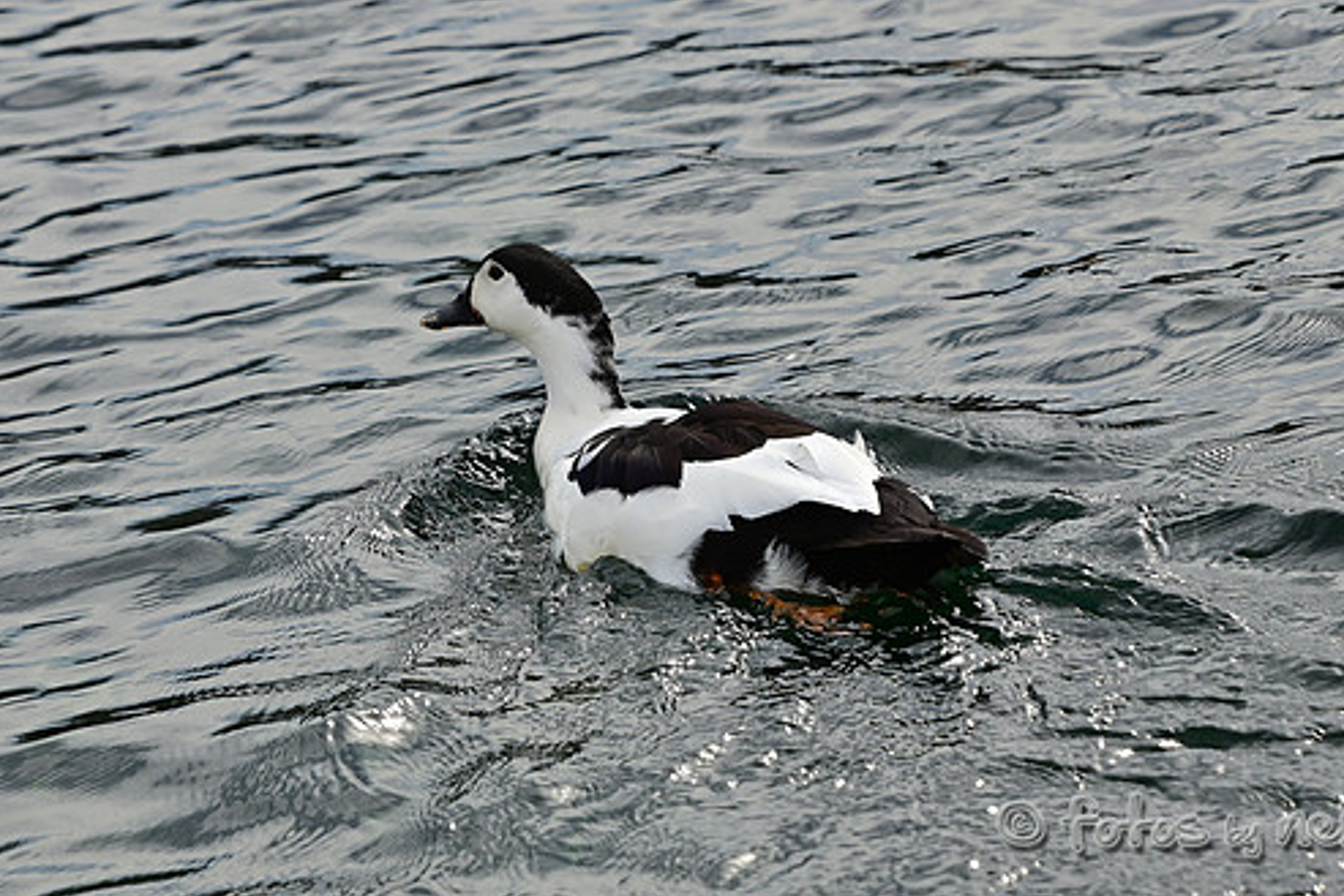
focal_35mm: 194
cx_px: 643
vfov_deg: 7.1
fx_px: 7244
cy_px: 396
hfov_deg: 10.6
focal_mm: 110
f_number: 8
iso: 200
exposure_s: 1/1000
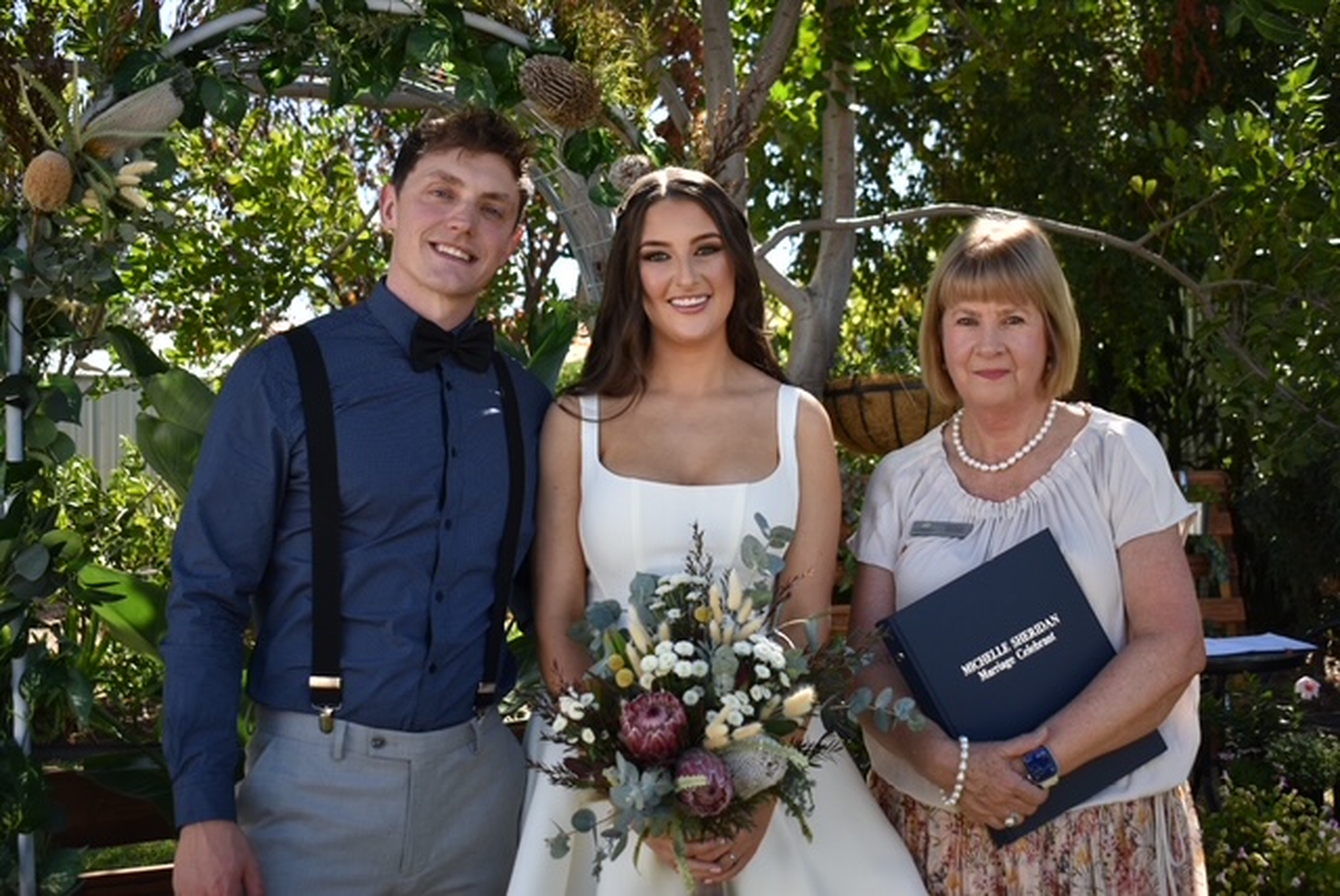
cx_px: 670
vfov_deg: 29.0
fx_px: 1732
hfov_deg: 42.3
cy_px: 448
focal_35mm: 46
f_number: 4.2
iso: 280
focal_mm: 31
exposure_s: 1/640
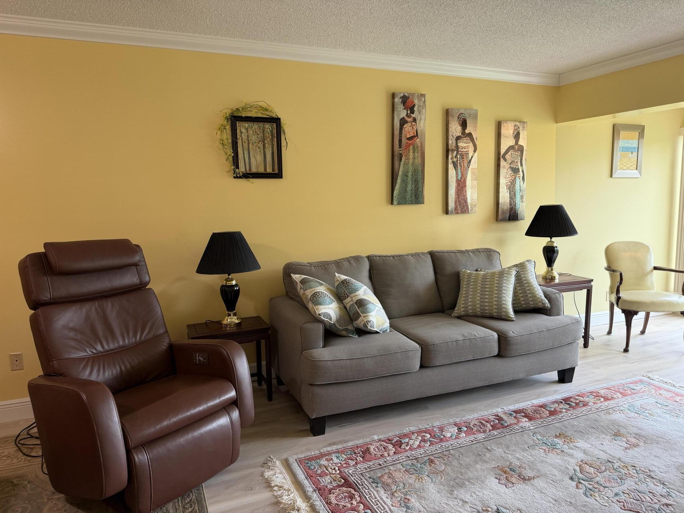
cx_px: 342
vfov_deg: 56.8
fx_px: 474
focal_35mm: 24
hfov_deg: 71.6
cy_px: 256
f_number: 1.78
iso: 200
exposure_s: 1/120
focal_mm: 6.76
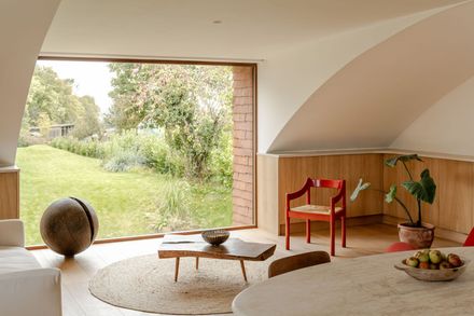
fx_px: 592
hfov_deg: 43.6
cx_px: 237
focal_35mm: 45
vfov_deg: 29.8
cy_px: 158
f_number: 8
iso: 80
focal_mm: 45
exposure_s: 1/6
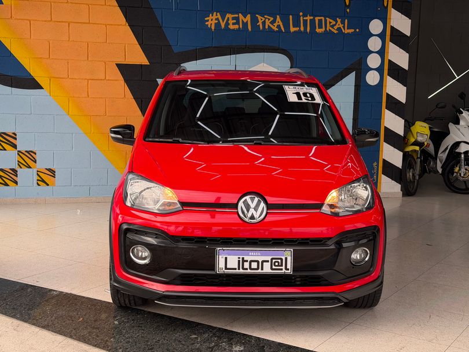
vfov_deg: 30.3
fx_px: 651
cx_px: 234
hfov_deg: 39.6
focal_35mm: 48
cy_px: 176
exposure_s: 1/846
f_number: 1.78
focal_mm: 6.76
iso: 80
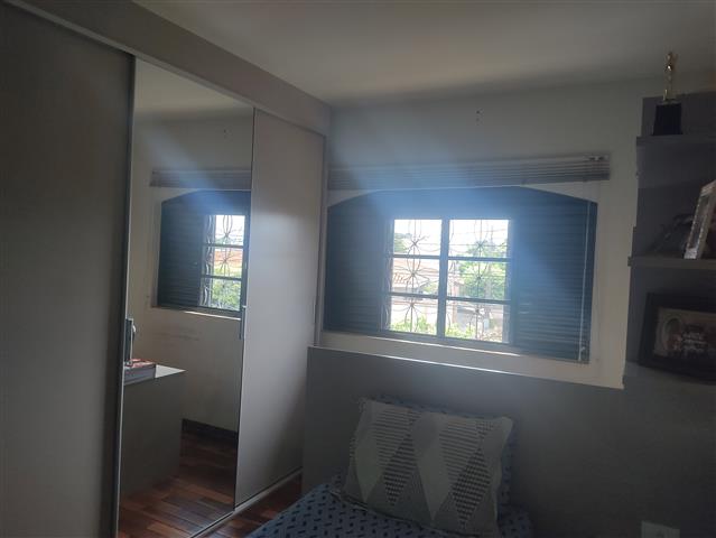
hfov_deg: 67.3
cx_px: 358
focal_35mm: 26
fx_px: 538
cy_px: 269
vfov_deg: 53.1
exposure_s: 1/120
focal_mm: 4.74
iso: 182
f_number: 1.79
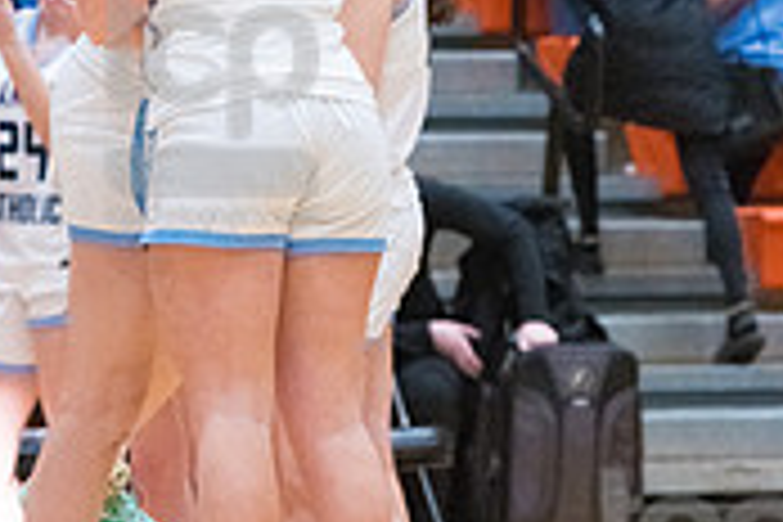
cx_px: 212
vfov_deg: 4.1
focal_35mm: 336
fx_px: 7307
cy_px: 104
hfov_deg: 6.1
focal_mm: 130
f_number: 4.5
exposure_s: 1/1600
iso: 8000
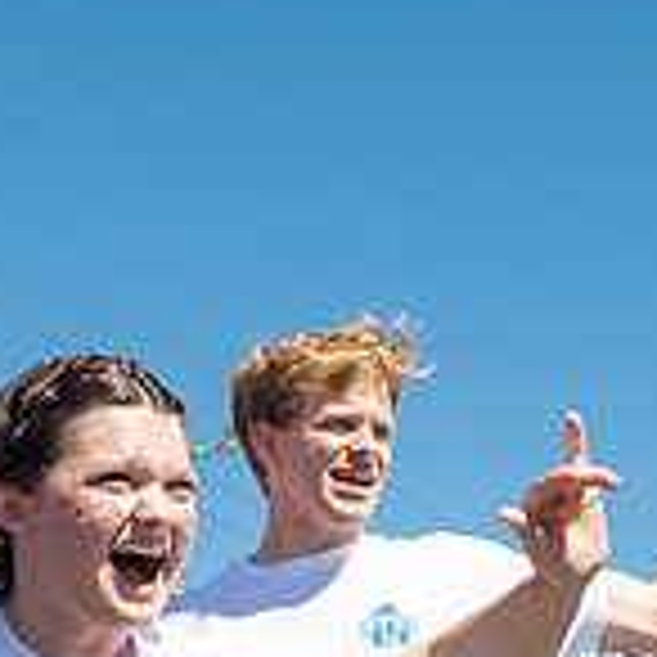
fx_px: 2963
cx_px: 253
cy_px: 740
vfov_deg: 12.4
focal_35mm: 138
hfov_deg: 12.6
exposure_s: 1/500
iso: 100
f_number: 5.6
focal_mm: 29
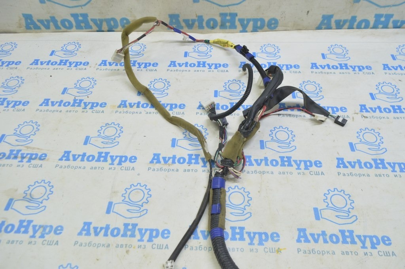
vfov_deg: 47.9
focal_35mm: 27
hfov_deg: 67.4
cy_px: 134
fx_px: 303
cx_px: 202
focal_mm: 18
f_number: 5.6
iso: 400
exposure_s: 1/20
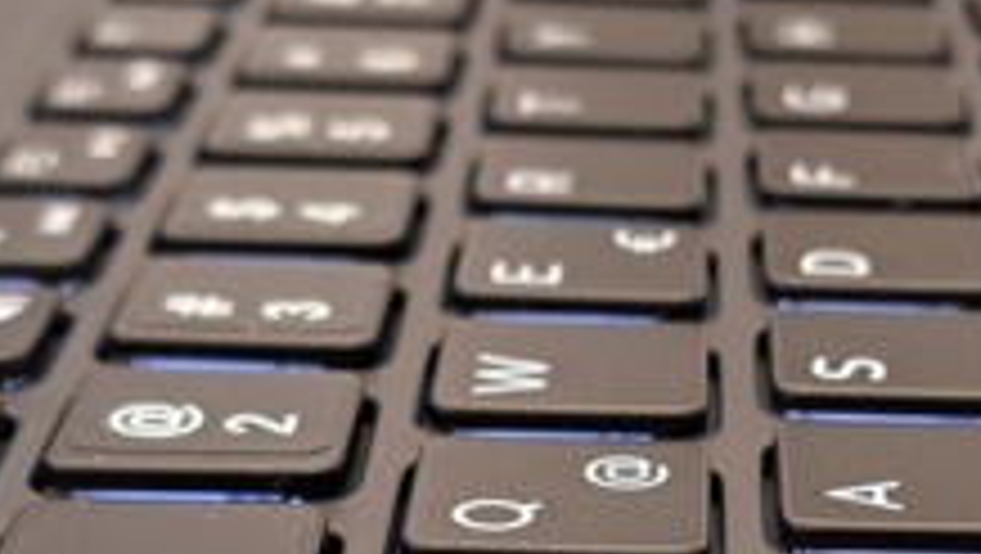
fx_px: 3124
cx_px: 688
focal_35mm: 120
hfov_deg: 17.8
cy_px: 477
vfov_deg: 10.1
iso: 125
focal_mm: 5.23
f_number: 1.8
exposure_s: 1/50
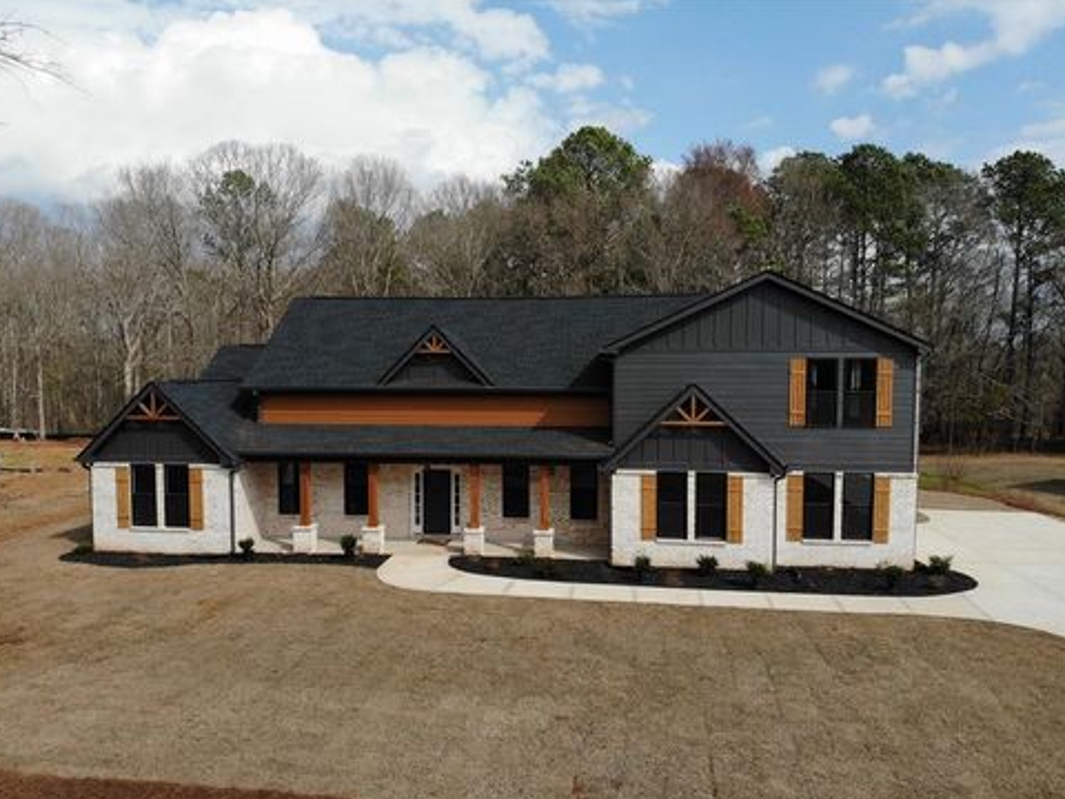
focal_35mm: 25
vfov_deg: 54.9
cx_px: 524
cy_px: 412
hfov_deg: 69.4
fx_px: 769
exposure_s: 1/1244
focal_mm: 4.5
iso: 100
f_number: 2.8
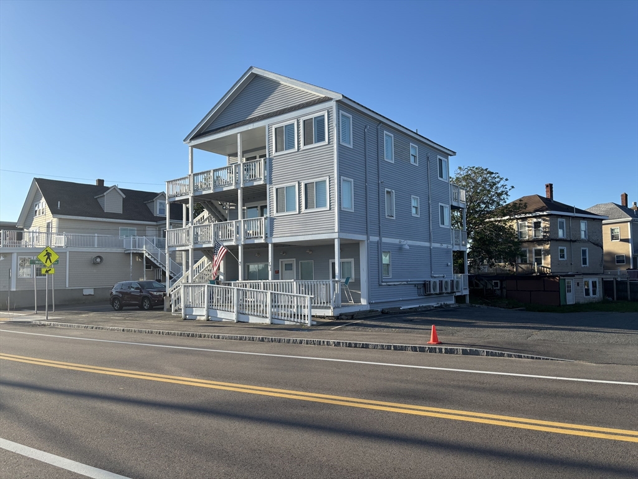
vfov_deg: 53.1
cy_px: 240
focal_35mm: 26
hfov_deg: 67.3
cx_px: 319
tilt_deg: +3.8
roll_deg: +0.8
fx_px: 479
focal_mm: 5.96
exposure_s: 1/2024
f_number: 1.6
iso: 50
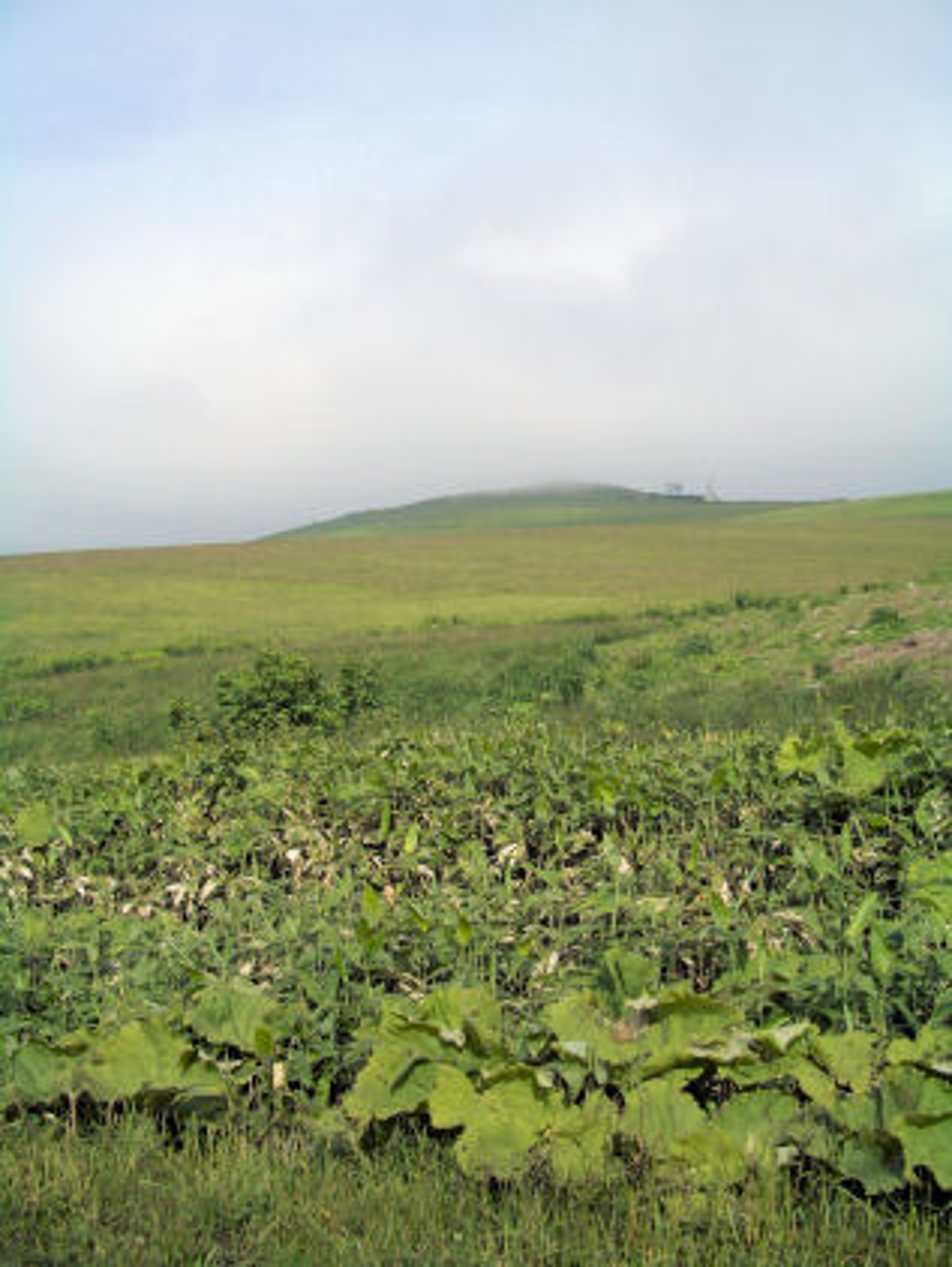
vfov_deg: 52.6
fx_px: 1282
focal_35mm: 35
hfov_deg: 40.7
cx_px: 476
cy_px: 634
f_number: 4.3
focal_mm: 5.8
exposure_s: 1/800
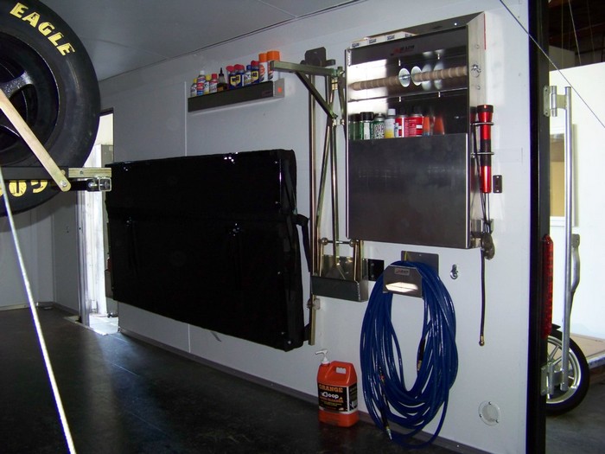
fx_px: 629
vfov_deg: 39.7
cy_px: 227
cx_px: 302
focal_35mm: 36
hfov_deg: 51.4
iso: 200
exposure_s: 1/30
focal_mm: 5.85
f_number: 2.8
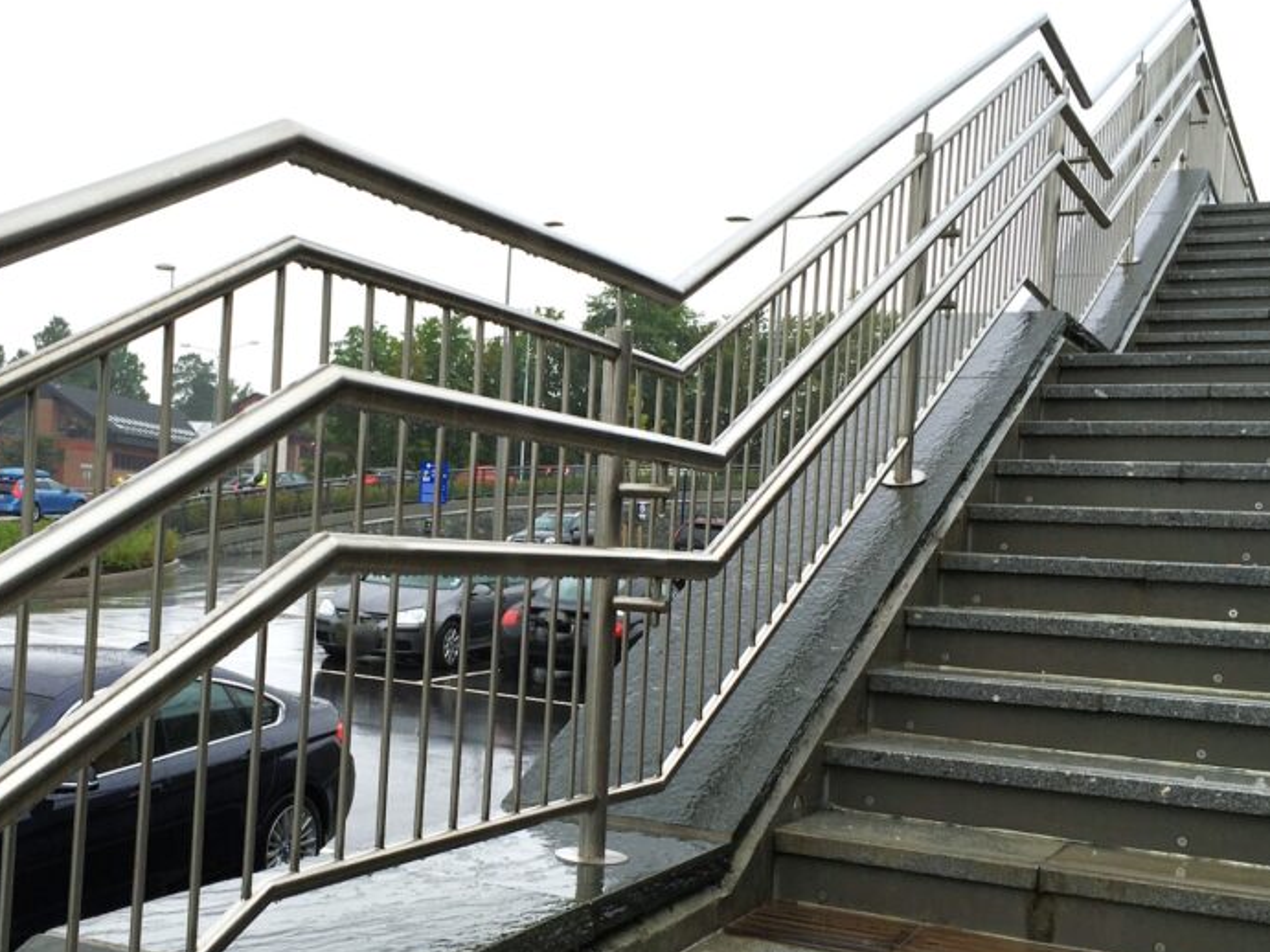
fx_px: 1577
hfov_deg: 43.6
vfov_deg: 33.4
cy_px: 590
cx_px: 504
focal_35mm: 43
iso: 25
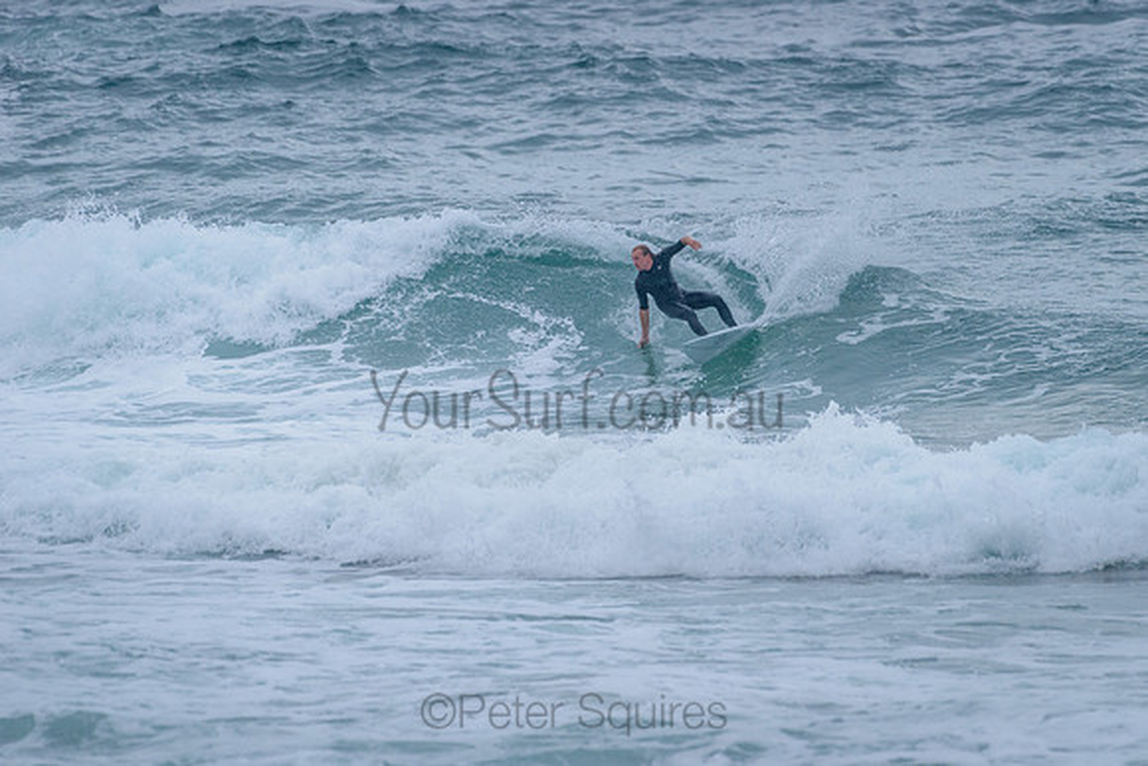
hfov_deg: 3.3
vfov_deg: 2.2
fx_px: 19761
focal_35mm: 620
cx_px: 711
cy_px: 296
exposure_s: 1/2000
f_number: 5.6
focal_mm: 500
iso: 1400
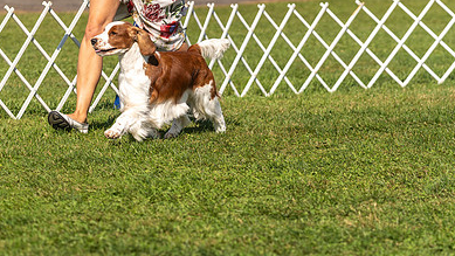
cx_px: 230
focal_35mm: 200
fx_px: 2413
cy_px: -5
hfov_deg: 10.8
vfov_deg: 6.1
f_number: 3.2
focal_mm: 110
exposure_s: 1/2500
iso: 100
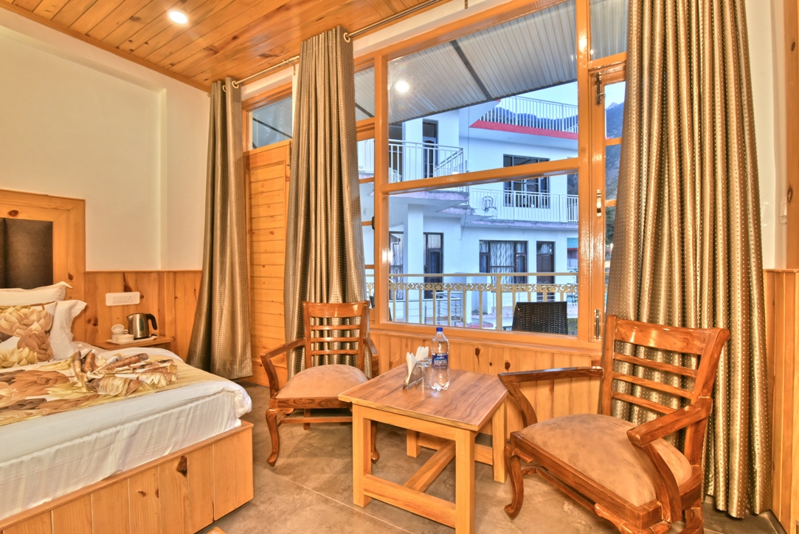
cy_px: 267
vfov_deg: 73.8
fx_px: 355
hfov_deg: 96.7
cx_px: 400
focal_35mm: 16
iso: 1600
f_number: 9
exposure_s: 1/25
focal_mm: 16
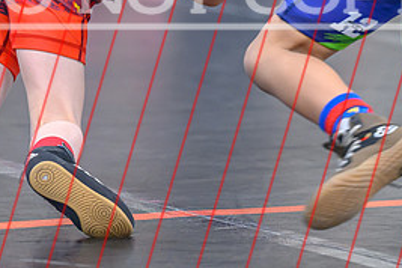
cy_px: -69
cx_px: 230
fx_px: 4410
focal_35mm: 395
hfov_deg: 5.2
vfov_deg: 3.5
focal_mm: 145
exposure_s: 1/640
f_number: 2.8
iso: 3200
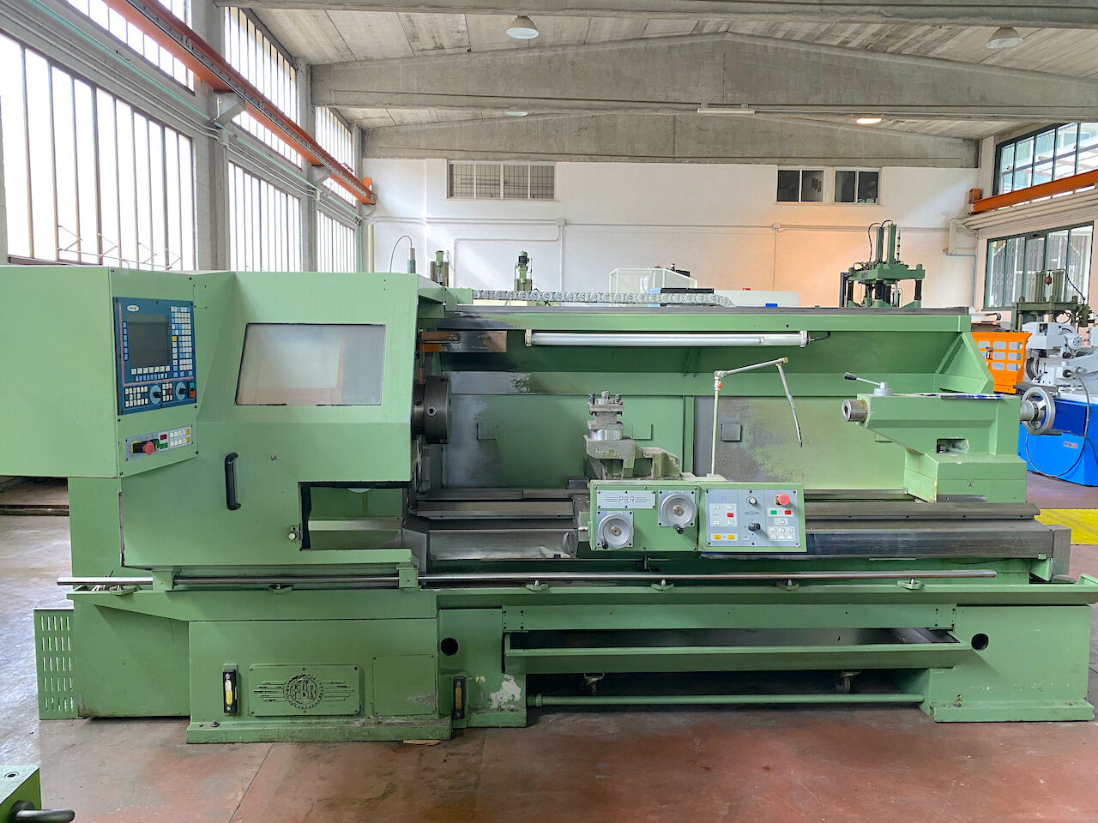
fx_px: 825
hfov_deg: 67.3
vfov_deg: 53.1
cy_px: 412
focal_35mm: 26
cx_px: 549
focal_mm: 4.25
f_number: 1.8
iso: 200
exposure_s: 1/50
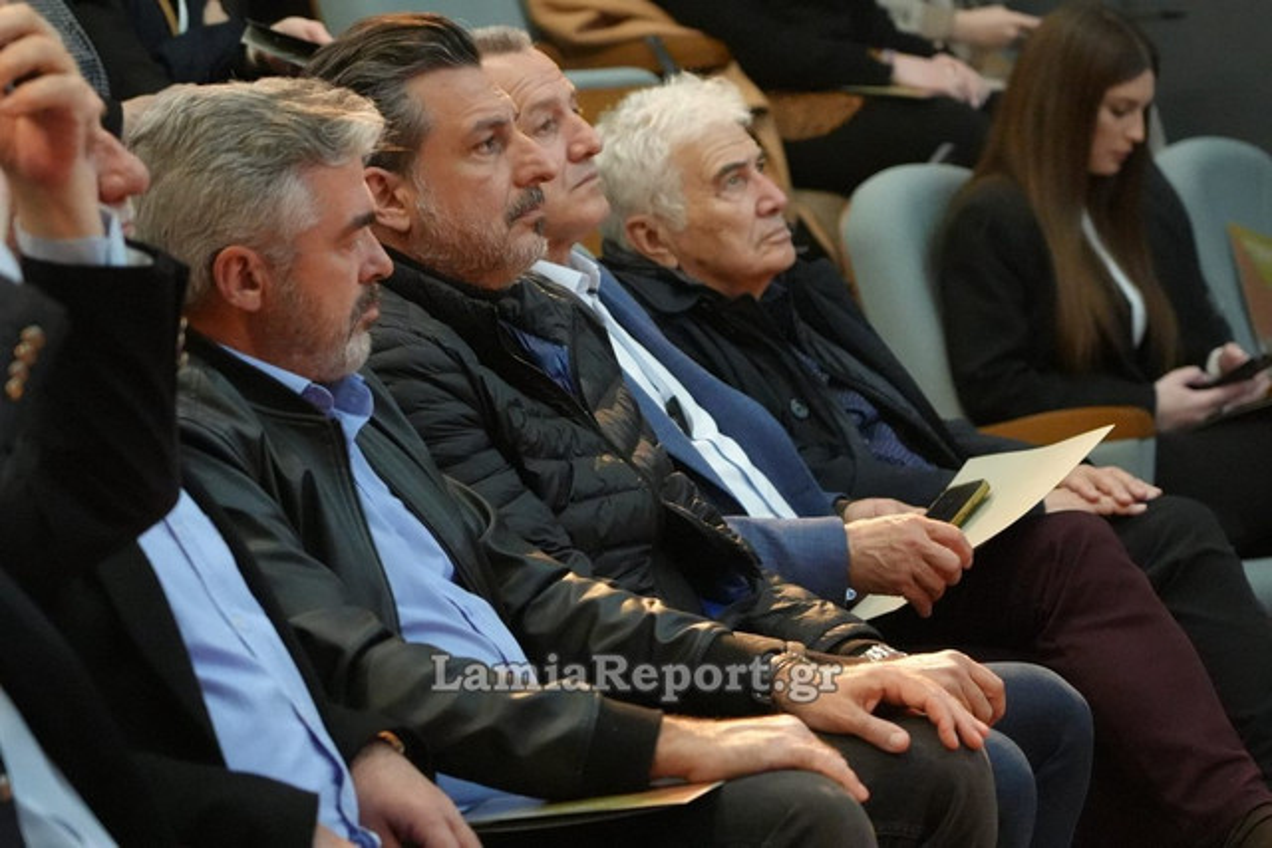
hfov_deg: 13.1
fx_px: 5548
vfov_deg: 8.7
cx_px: 636
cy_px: 424
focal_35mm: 157
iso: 12800
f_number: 4
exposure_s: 1/125
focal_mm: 105
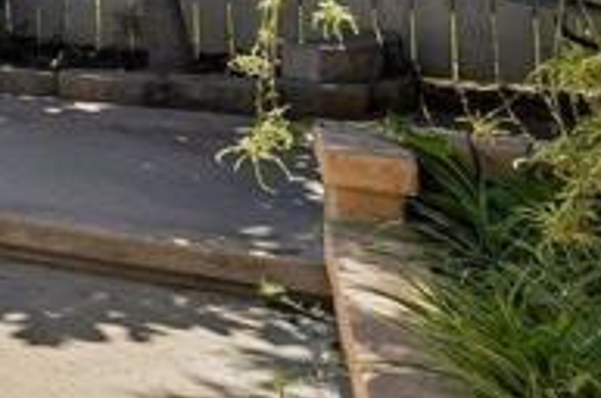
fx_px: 1417
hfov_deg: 14.5
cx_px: -872
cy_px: -224
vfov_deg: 14.7
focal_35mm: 85
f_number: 8
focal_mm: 16
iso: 320
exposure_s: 1/1000
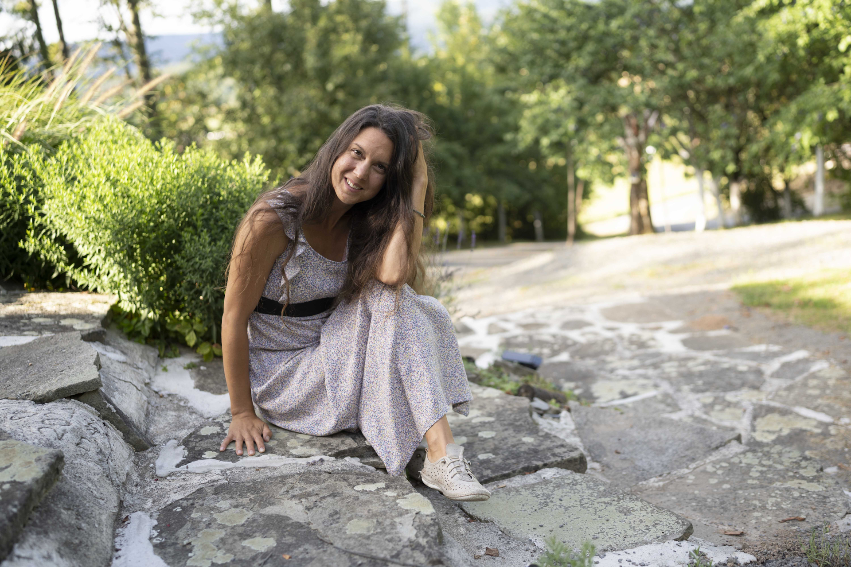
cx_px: 426
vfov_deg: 37.9
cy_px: 284
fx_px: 827
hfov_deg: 54.4
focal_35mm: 35
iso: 125
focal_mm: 35
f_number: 1.8
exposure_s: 1/500
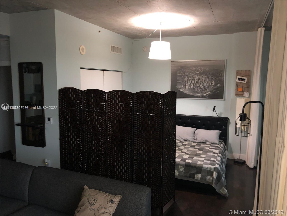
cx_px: 144
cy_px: 108
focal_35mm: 28
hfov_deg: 63.4
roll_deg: -0.4
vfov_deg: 49.7
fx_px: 232
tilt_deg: -6.5
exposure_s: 1/6
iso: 100
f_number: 1.8
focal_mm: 4
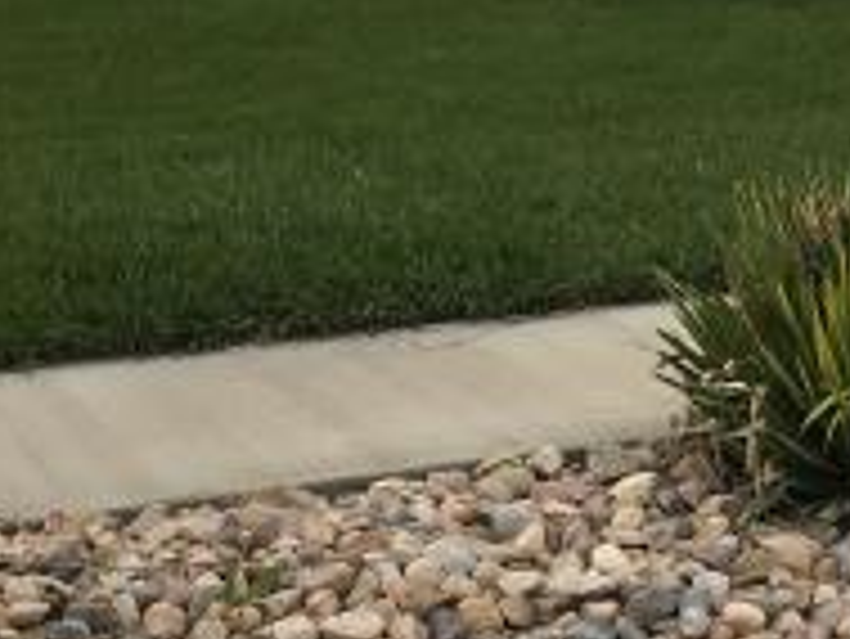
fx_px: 2408
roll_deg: +1.7
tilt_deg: -2.3
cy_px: -45
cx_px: 477
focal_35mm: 98
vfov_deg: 14.8
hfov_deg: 20.0
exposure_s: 1/318
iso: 25
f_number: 2.2
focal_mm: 4.15
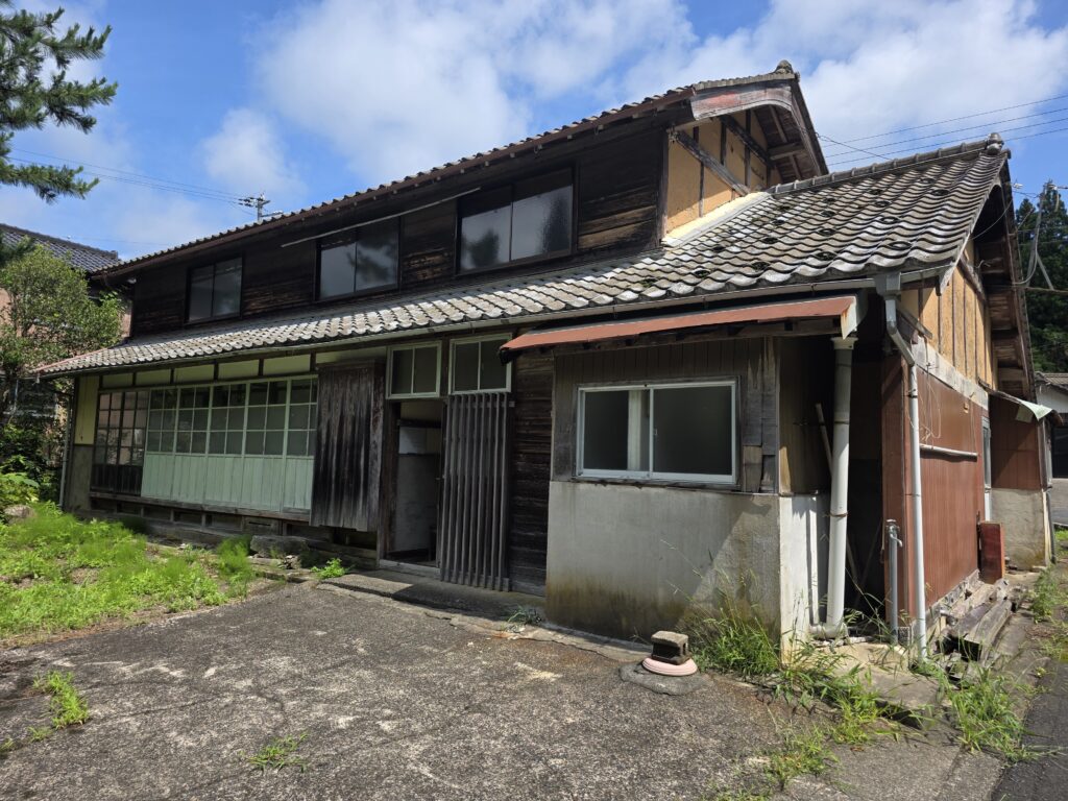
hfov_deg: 73.9
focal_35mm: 23
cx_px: 534
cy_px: 400
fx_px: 710
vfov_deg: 58.9
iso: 80
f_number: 1.7
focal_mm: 6.3
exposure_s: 1/4237
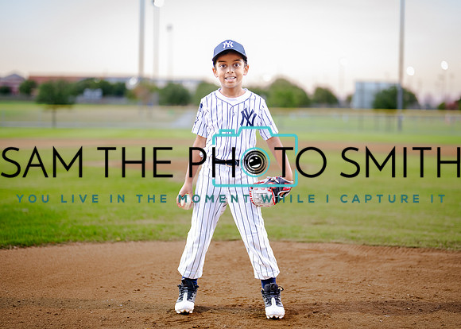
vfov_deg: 23.2
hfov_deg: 32.0
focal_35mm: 61
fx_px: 803
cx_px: 235
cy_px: 154
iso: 500
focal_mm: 50
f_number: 1.2
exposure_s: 1/500
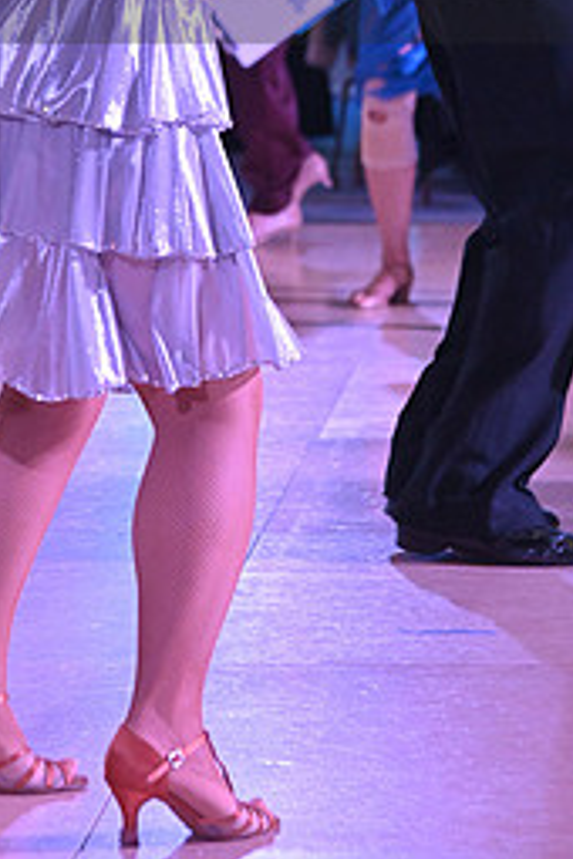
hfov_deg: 6.4
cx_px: 150
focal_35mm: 216
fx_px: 5157
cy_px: -67
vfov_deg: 9.4
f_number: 5
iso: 4500
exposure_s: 1/320
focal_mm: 95
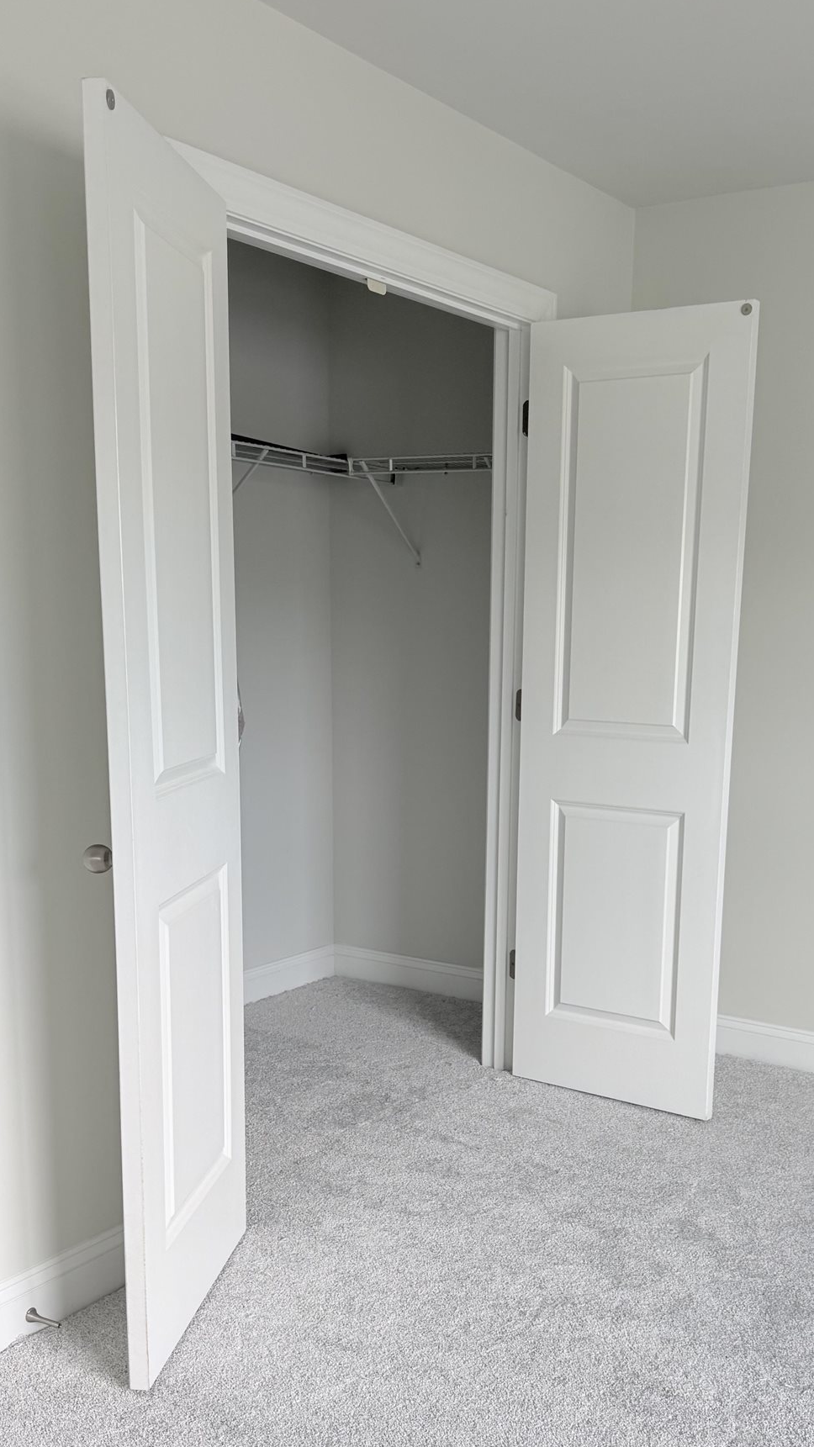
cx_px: 509
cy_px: 877
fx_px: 1343
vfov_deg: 56.1
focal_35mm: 35
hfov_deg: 33.6
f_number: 1.78
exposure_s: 1/121
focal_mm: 6.76
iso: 64
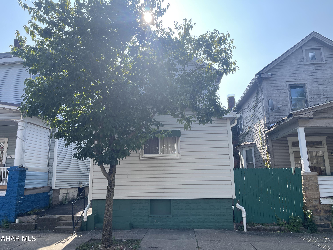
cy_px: 125
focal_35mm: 25
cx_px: 166
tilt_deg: +10.6
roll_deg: +0.6
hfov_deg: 69.4
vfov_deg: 54.9
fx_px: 240
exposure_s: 1/1323
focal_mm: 5.1
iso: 32
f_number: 1.6
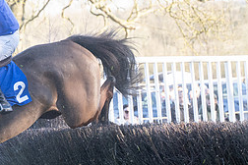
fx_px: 1743
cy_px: 136
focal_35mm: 253
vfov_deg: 5.4
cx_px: 17
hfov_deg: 8.1
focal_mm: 70
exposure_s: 1/1250
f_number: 2.8
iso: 800
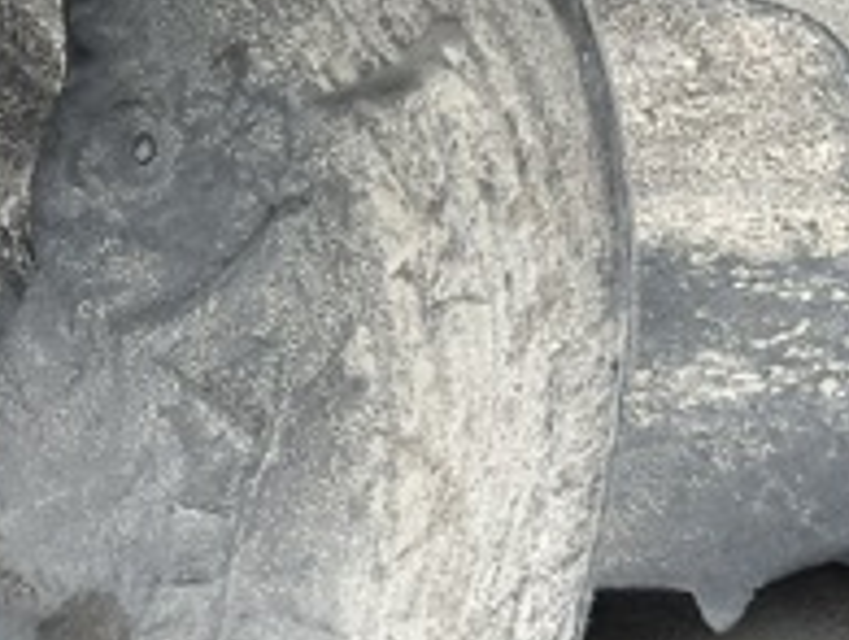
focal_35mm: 95
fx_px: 2334
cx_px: -205
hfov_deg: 19.3
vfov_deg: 15.6
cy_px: 322
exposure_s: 1/122
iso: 25
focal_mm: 3
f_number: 1.8
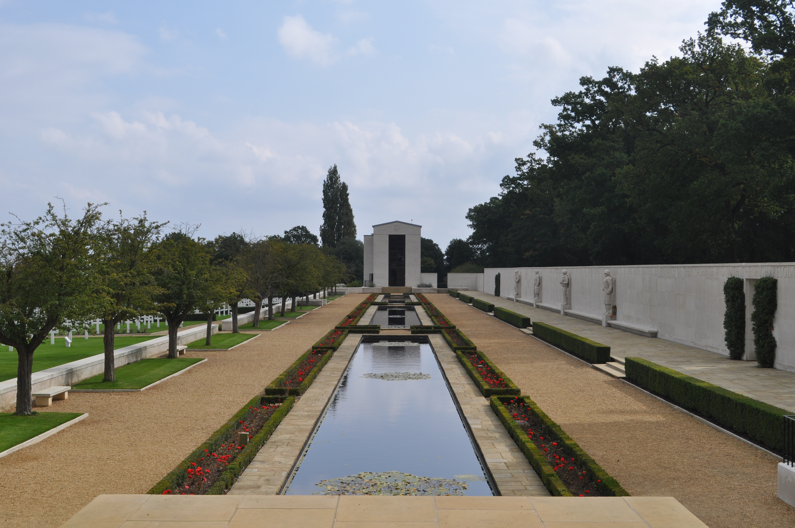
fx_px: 1059
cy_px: 264
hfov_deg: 41.2
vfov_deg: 28.0
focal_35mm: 48
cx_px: 398
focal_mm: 32
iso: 200
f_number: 10
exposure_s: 1/400
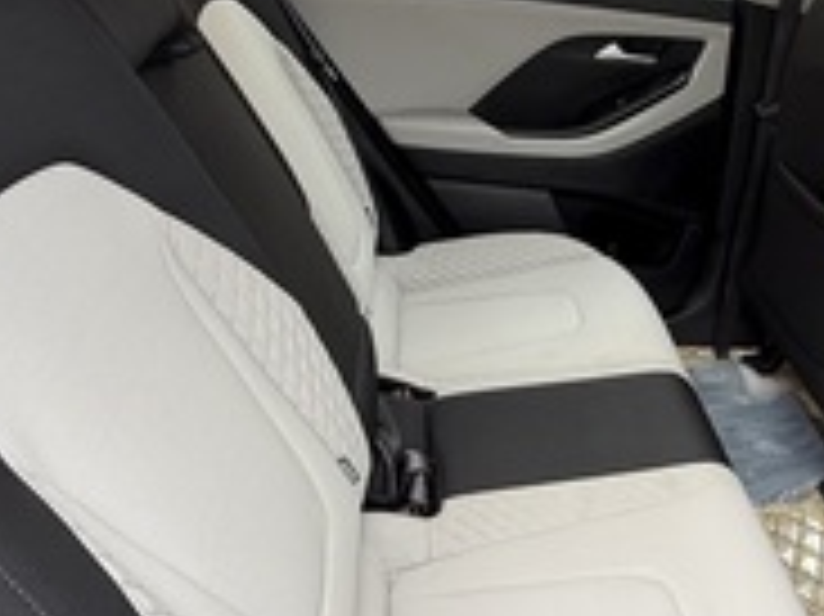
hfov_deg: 50.6
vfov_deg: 40.3
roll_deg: -10.2
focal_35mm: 35
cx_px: 610
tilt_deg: -32.7
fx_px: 833
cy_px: 393
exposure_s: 1/150
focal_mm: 2.22
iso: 50
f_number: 2.2
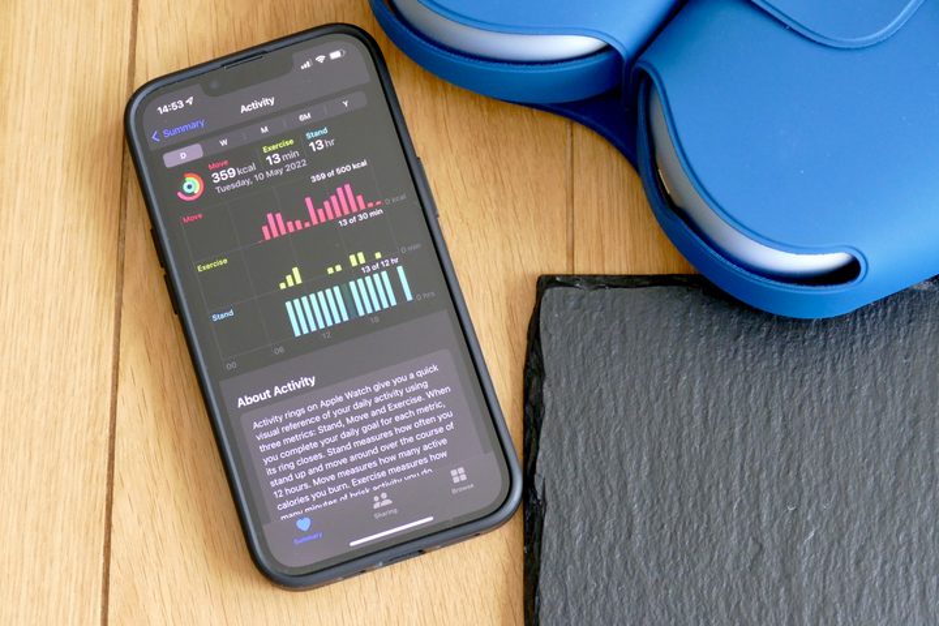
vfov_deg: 15.5
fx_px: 2295
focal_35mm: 88
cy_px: 313
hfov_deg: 23.1
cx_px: 470
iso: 1000
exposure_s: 1/80
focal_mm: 32.24
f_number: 4
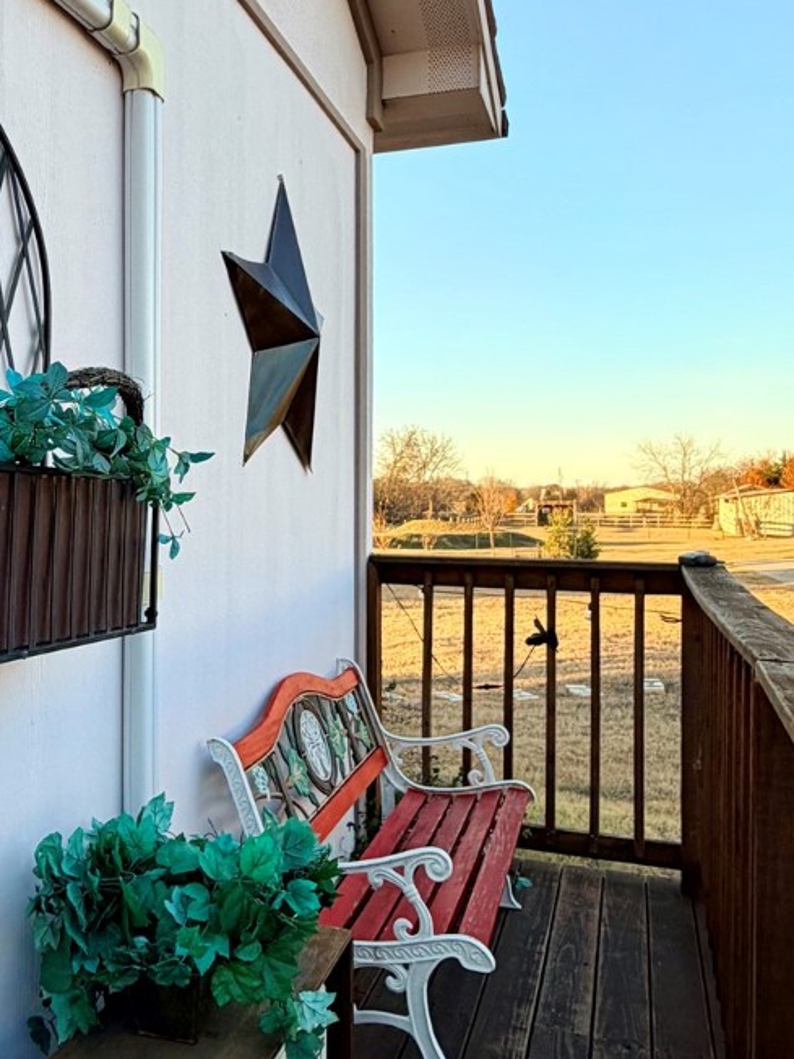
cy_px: 476
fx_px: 1009
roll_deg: +0.0
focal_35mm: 33
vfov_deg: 55.2
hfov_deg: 42.1
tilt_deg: +0.6
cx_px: 235
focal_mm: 2.22
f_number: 2.2
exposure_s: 1/285
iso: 50
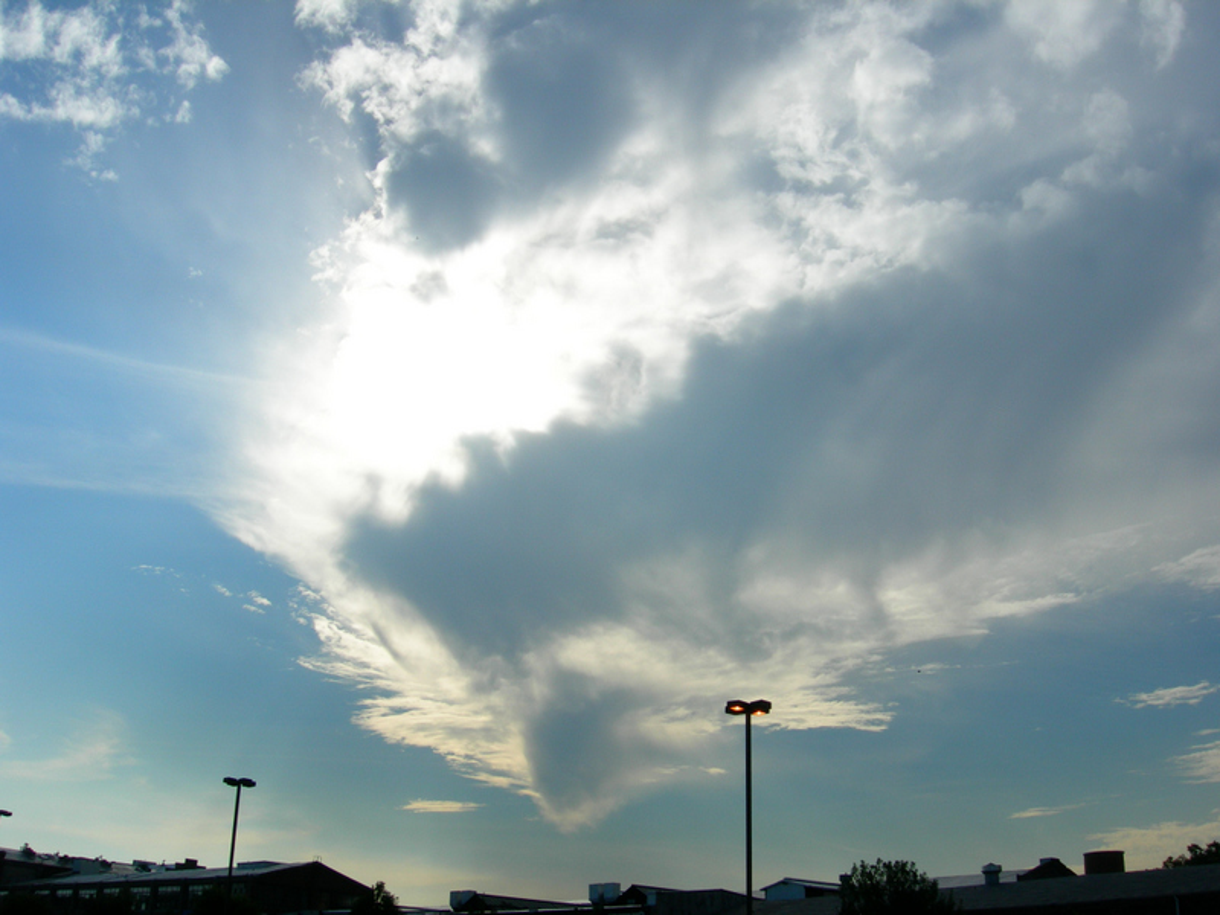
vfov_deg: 37.7
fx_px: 1339
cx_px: 610
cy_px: 458
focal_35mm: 38
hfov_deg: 49.0
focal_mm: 7.8
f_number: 4.8
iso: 50
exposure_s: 1/2000
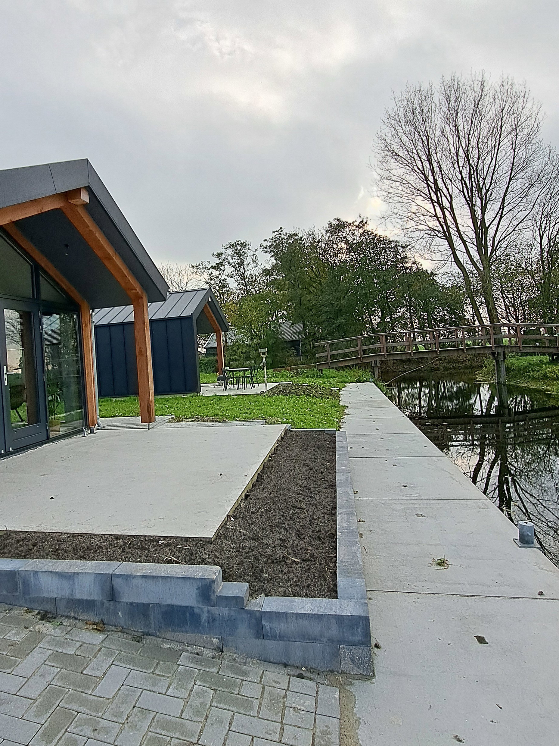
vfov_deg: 78.9
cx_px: 221
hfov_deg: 62.8
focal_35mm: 21
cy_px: 352
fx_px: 452
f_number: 2.2
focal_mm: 1.74
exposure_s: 1/1107
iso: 50
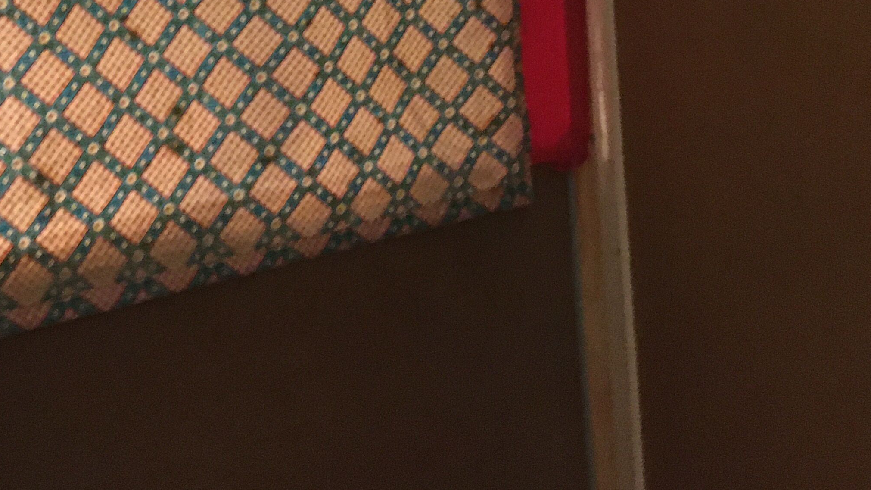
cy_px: -133
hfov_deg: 33.1
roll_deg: +3.9
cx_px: 319
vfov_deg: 18.0
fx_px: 1455
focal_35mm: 63
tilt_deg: -1.0
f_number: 2.2
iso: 250
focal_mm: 4.15
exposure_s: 1/17
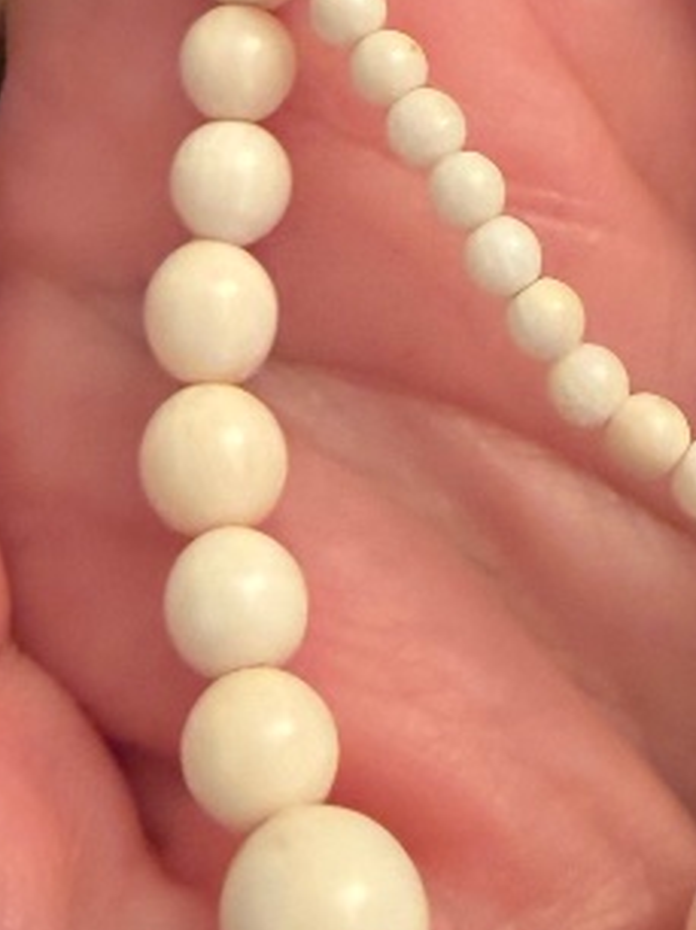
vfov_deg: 18.5
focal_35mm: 102
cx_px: 201
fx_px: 2738
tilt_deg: -50.6
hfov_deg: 14.4
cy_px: -115
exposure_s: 1/50
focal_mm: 2.22
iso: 320
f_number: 2.2
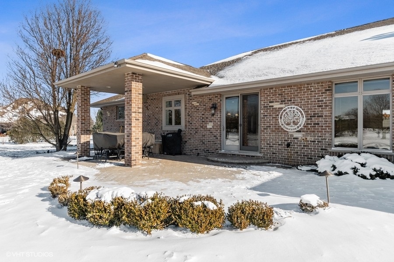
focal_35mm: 21
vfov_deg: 59.5
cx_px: 197
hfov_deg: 81.2
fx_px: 230
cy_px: 131
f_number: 7.1
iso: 250
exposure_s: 1/640
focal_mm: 14
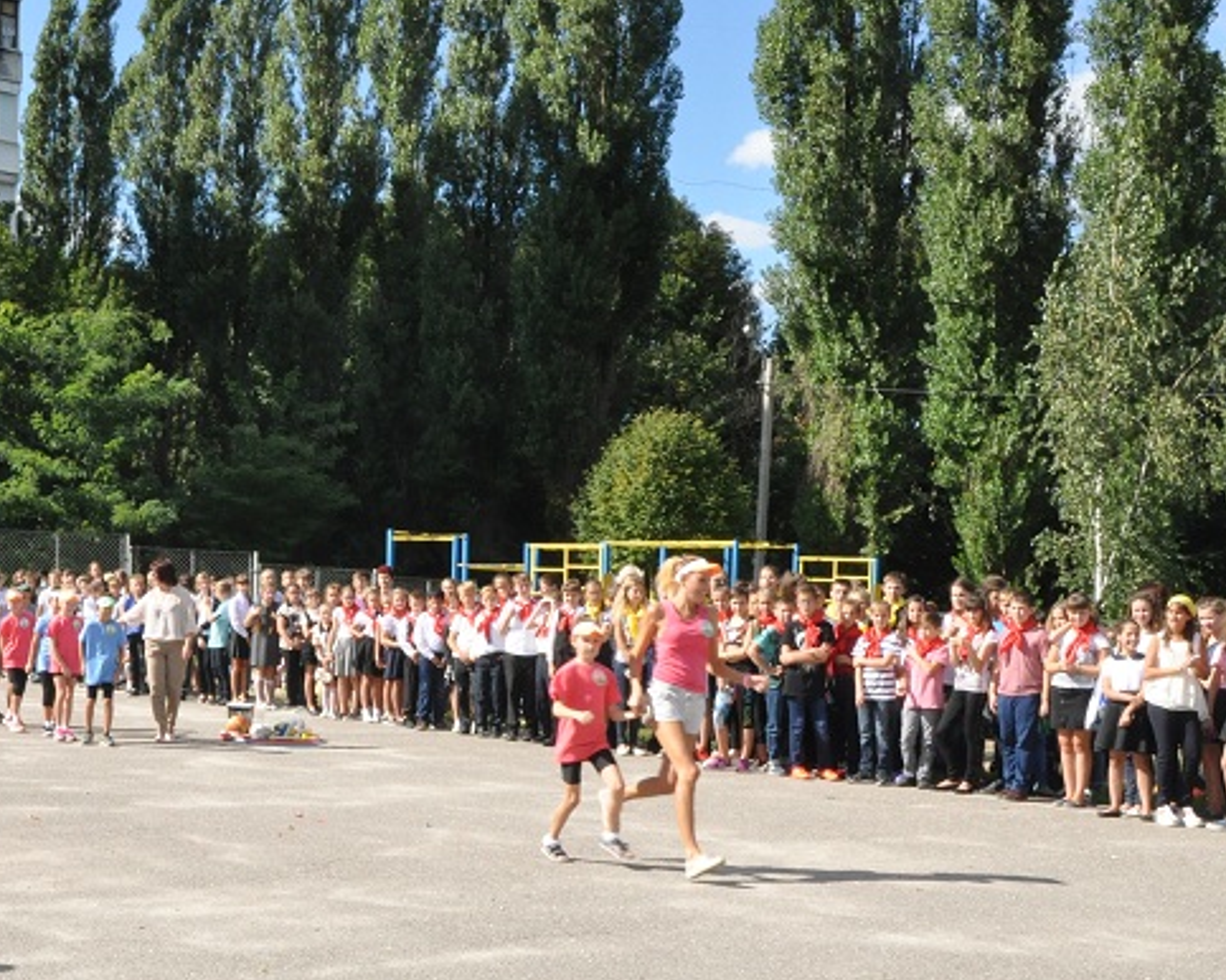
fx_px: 1995
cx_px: 279
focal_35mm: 55
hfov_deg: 33.4
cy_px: 696
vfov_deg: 27.3
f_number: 25
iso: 1000
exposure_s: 1/200
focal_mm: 22
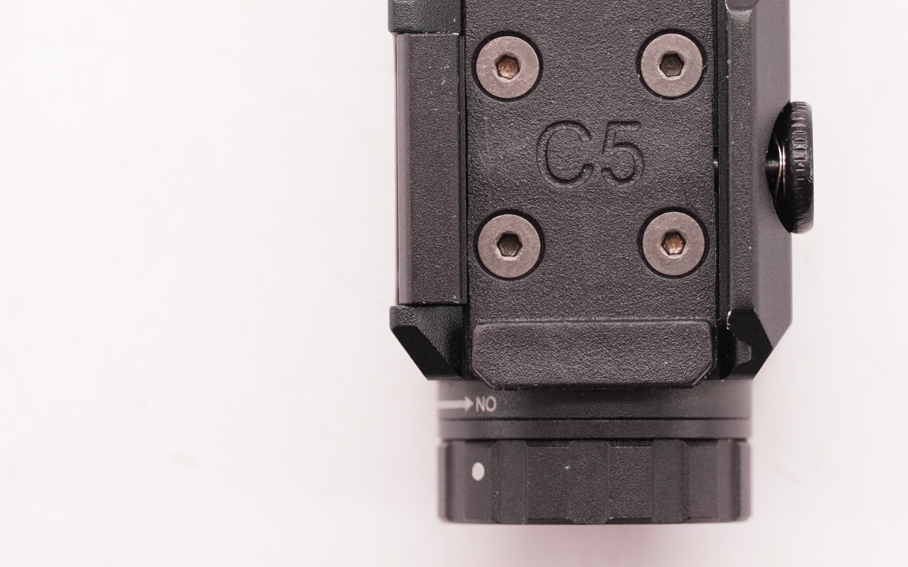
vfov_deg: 5.2
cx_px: 590
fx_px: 6236
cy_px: 92
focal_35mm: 252
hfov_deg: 8.3
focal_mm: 92
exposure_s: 1/125
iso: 640
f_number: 5.6
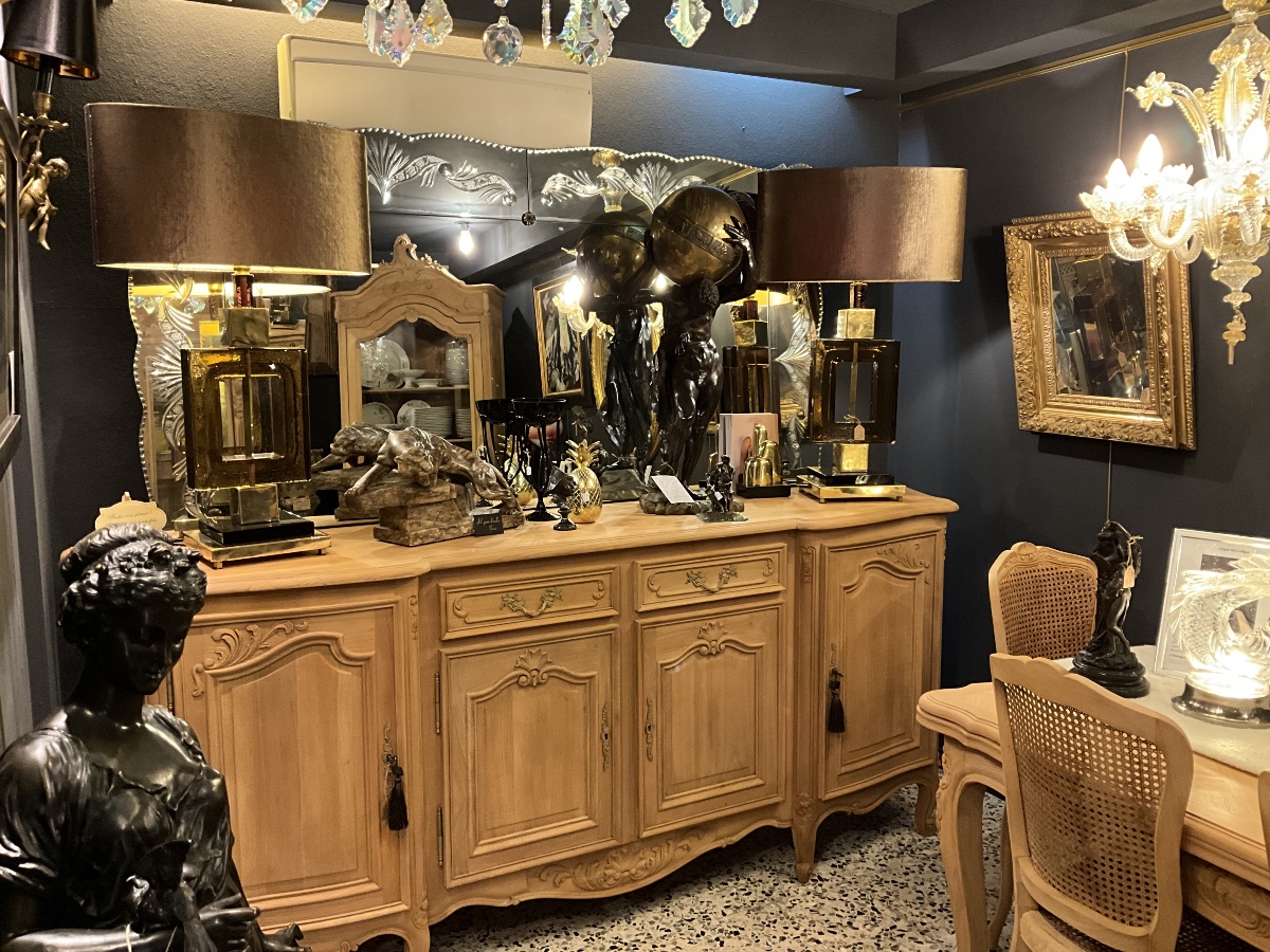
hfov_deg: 61.7
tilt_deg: -8.2
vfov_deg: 48.2
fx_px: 1064
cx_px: 635
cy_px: 476
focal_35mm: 29
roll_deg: +0.9
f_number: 1.8
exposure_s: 1/33
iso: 200
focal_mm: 3
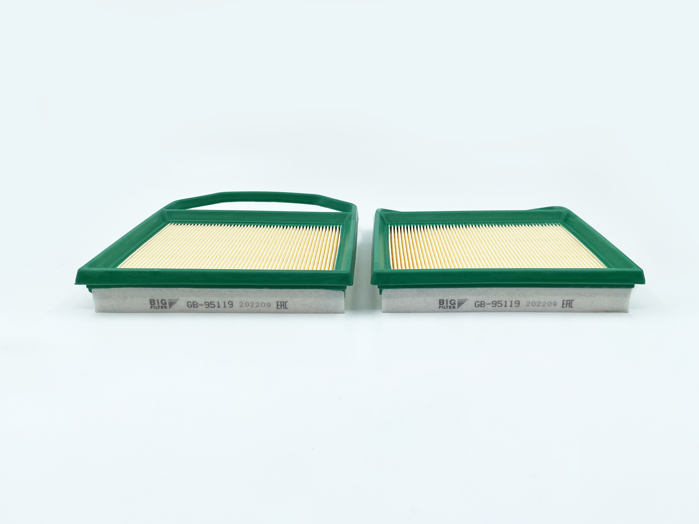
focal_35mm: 26
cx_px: 350
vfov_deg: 53.1
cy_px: 262
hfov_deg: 67.3
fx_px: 525
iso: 32
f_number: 1.6
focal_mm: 4.2
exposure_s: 1/1125
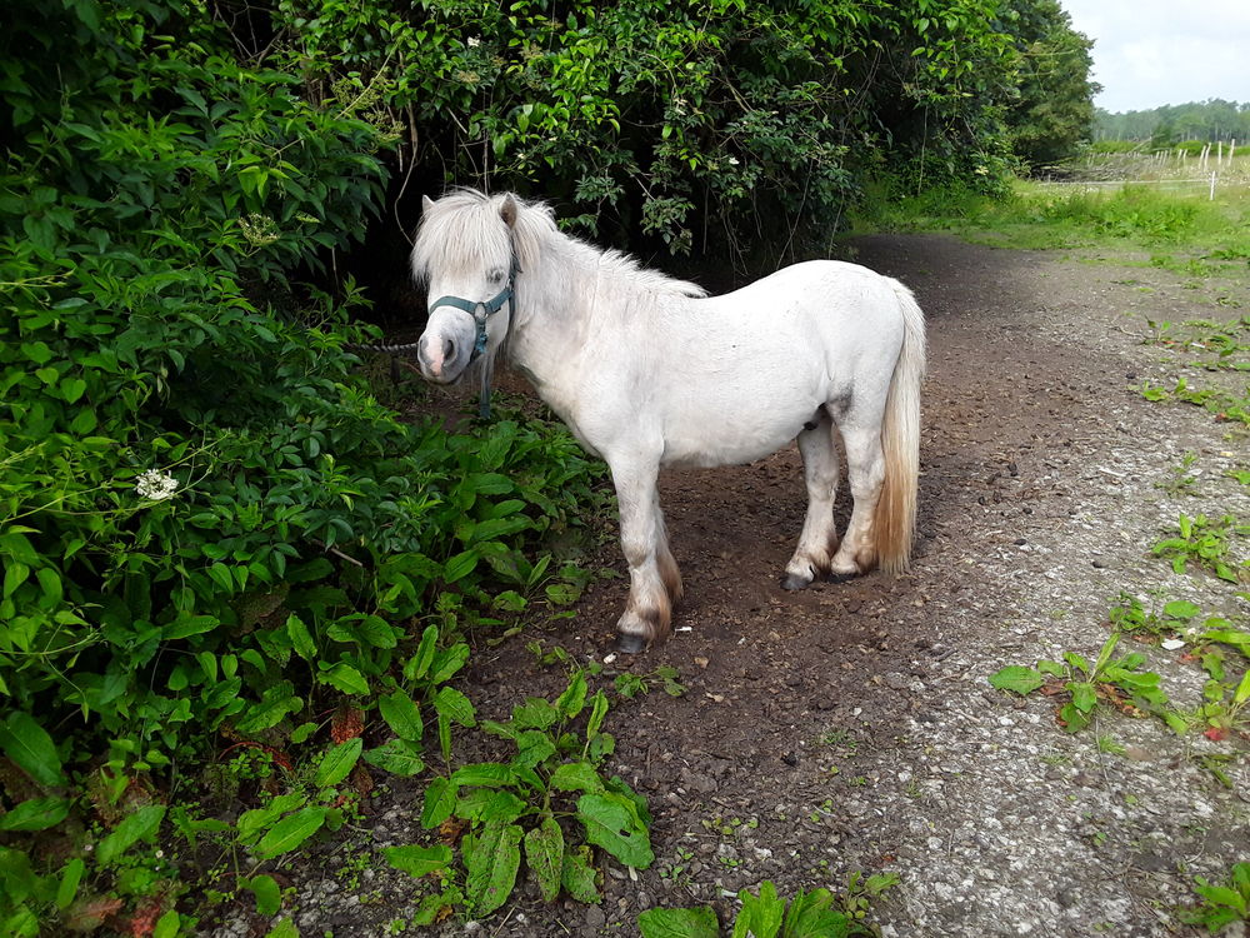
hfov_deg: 65.3
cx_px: 625
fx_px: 975
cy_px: 469
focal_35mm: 27
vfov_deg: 51.4
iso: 40
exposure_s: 1/612
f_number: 1.9
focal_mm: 2.91
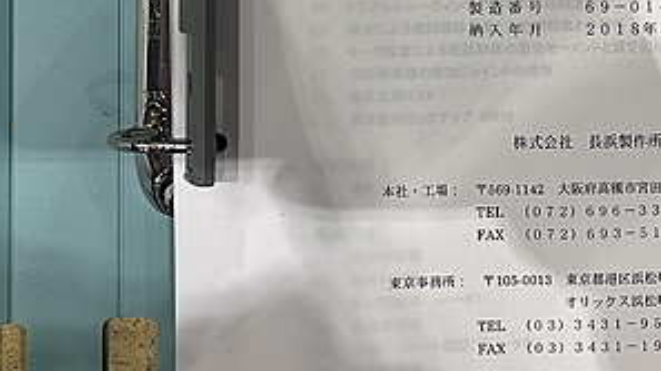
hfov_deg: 34.0
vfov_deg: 18.9
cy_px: -38
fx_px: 1069
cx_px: 445
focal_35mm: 61
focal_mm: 5.1
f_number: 1.6
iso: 80
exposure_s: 1/104
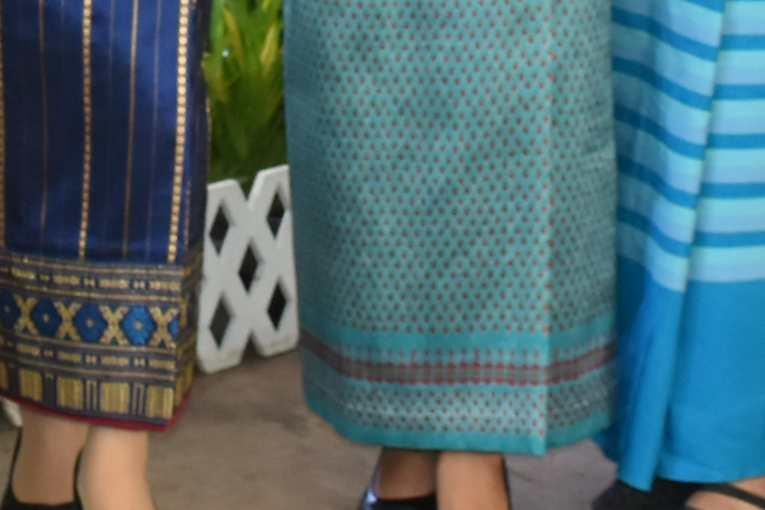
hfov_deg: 10.4
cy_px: -446
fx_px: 4208
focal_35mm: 198
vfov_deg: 6.8
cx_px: 164
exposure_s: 1/125
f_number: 5.6
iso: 640
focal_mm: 22
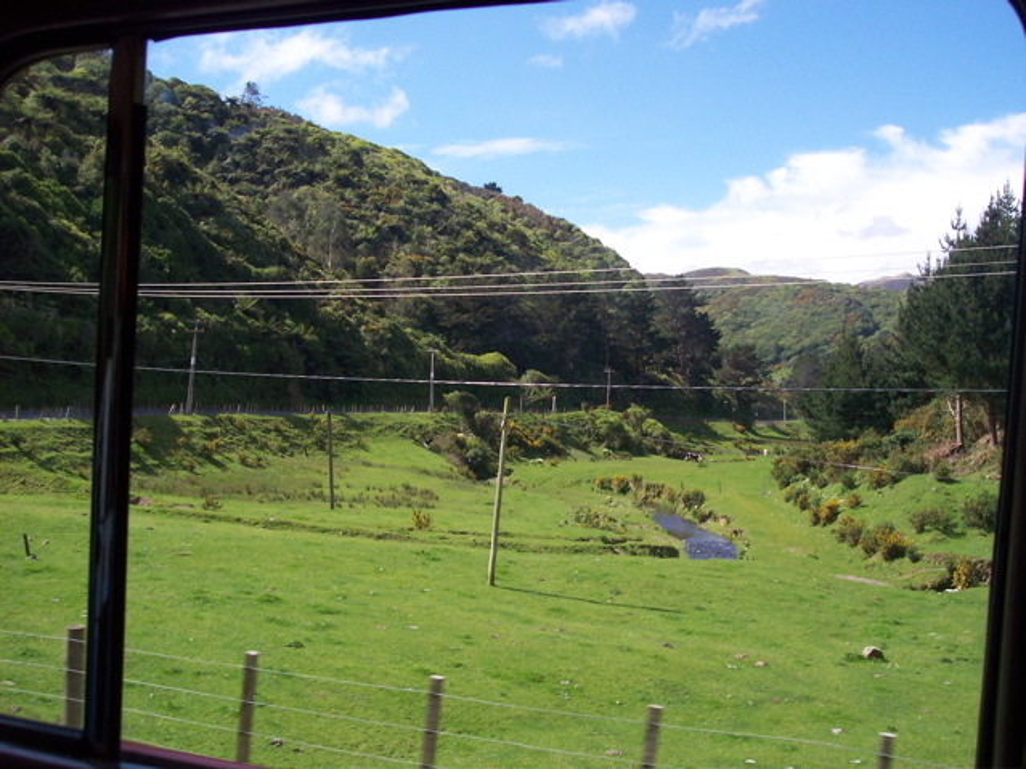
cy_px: 384
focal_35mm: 38
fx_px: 1126
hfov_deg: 49.0
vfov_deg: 37.7
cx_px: 513
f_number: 4.8
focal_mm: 8
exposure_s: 1/350
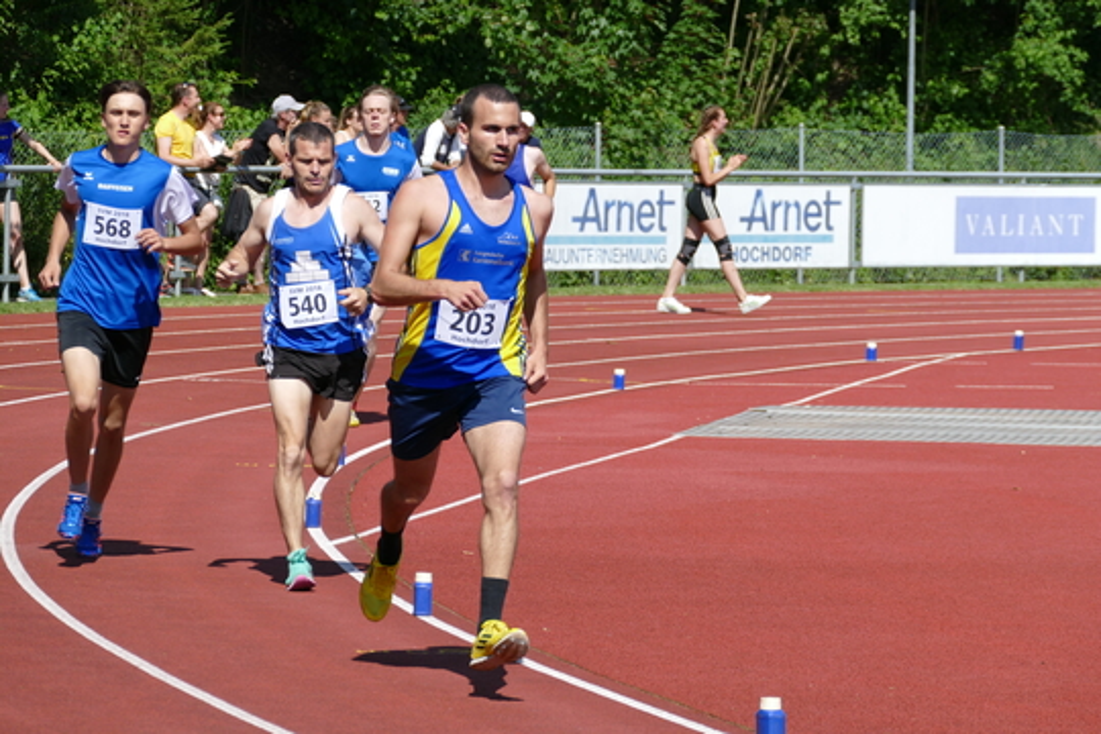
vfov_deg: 6.4
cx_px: 550
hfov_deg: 9.5
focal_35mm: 216
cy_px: 367
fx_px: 6605
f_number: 4
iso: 125
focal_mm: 78.73
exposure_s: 1/1000
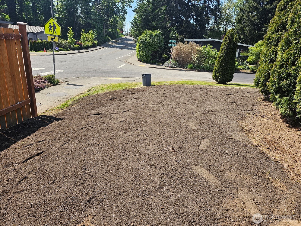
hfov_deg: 73.9
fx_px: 200
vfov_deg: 58.9
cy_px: 113
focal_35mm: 23
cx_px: 150
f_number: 1.7
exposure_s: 1/297
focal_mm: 6.3
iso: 10
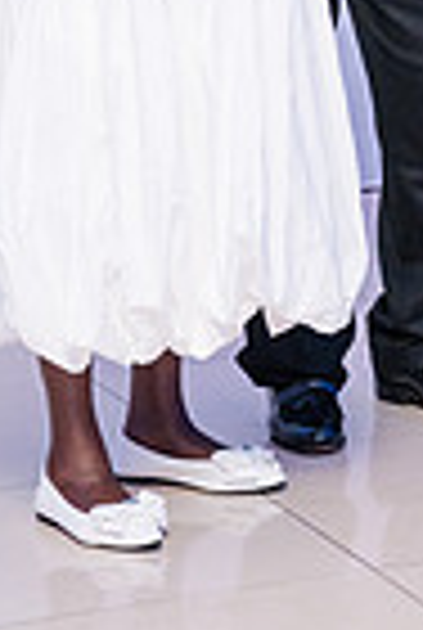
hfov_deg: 7.4
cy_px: -243
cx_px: 486
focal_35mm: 186
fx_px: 3262
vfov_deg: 10.7
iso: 4000
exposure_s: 1/250
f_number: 4
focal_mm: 58
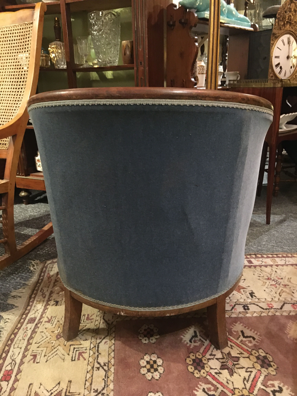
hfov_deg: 48.2
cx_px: 148
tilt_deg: -17.5
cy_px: 198
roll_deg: -0.4
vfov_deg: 61.7
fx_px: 332
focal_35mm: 29
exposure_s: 1/17
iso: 500
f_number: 2.2
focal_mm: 4.15
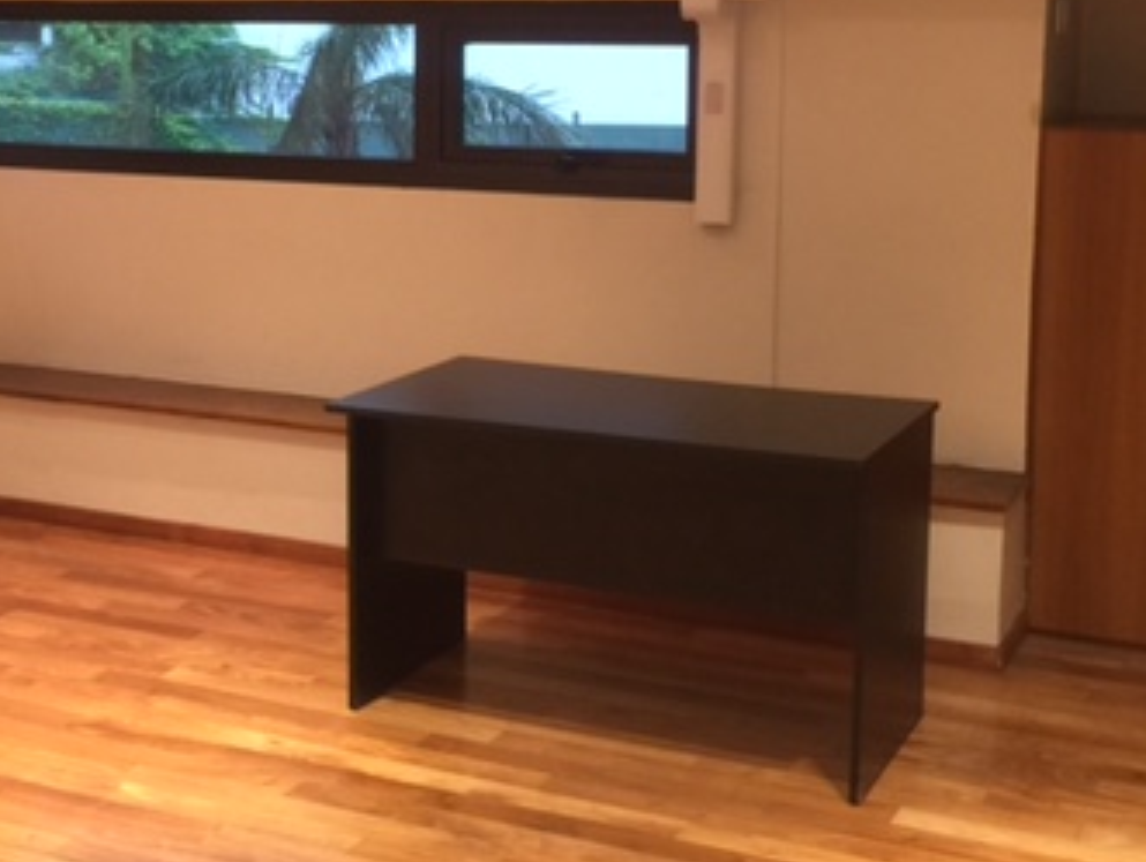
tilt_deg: -7.8
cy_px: 280
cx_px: 485
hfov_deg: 34.2
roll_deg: -0.5
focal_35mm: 56
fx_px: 1856
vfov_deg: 26.0
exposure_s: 1/17
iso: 100
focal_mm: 4.15
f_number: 2.2
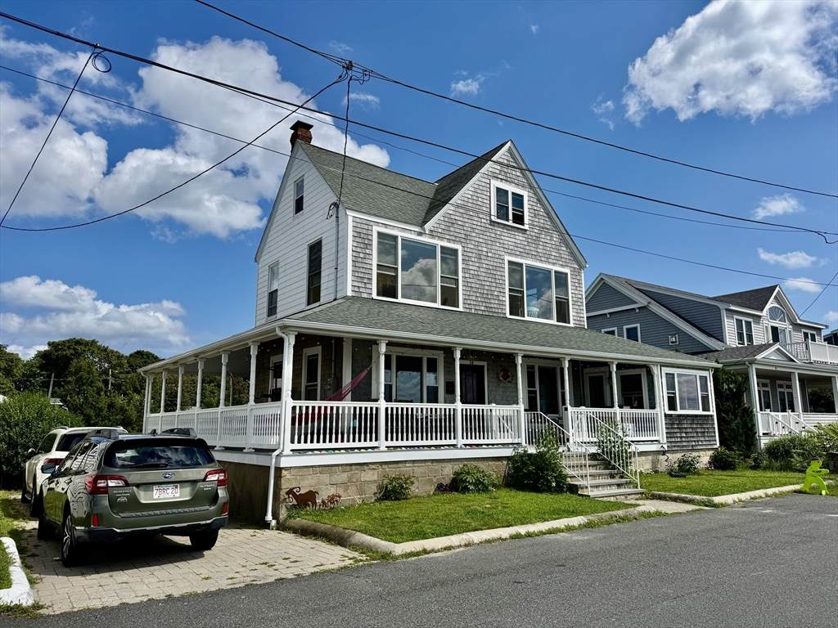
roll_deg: +0.3
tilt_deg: +9.5
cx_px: 419
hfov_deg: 71.6
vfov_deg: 56.8
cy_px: 314
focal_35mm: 24
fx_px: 581
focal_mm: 6.76
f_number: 1.78
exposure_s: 1/7937
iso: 80
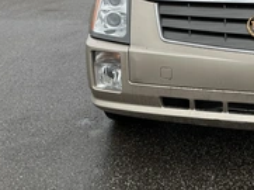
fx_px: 454
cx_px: 248
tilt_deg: -6.8
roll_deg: -1.9
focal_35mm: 62
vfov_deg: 22.8
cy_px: 7
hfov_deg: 29.4
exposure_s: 1/816
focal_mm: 3
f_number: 1.8
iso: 25
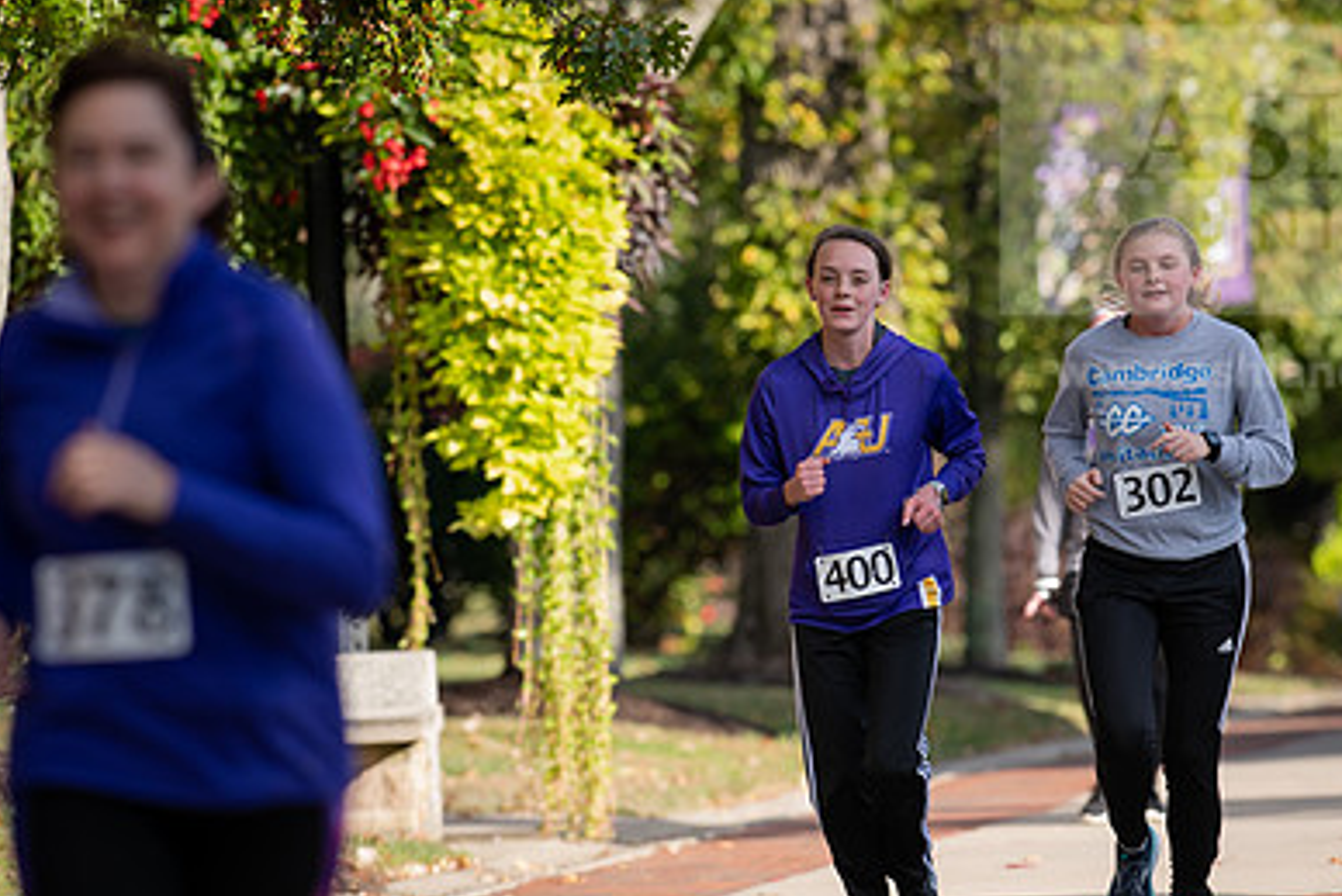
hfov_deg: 4.6
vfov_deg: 3.1
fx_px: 16706
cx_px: 896
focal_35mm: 448
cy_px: 445
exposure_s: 1/500
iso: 200
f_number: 5.6
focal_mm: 300
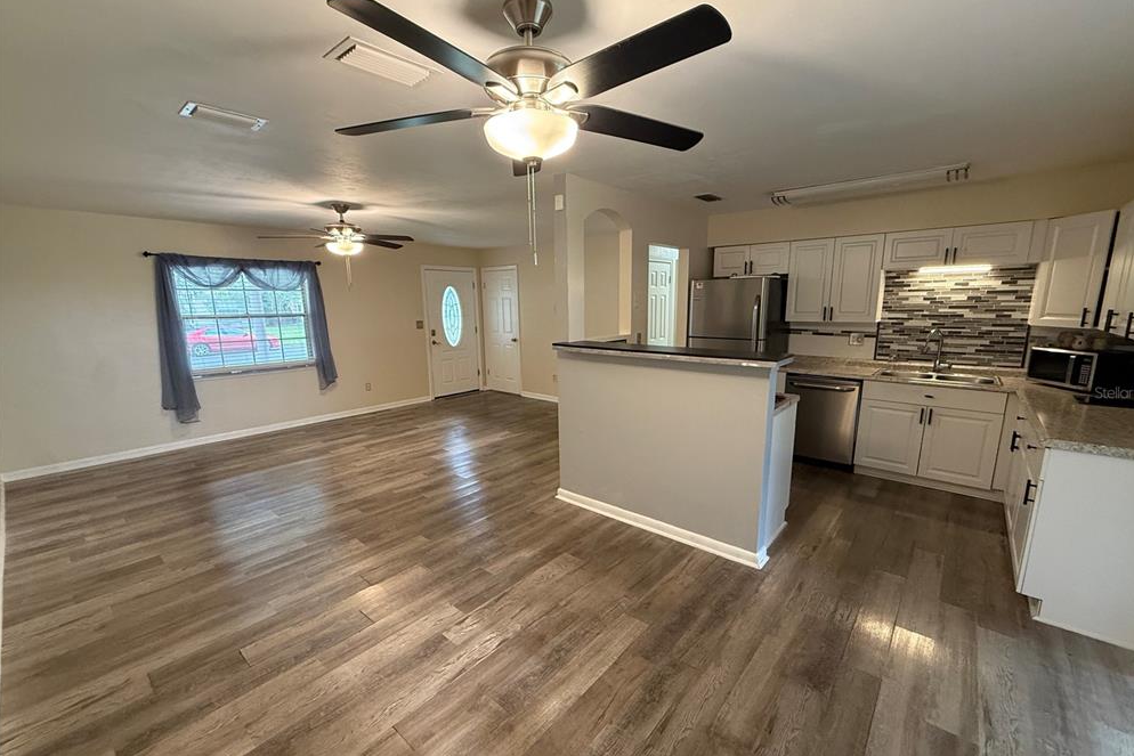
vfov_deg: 77.3
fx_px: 473
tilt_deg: -11.3
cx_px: 580
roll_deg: +0.6
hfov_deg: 100.4
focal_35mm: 15
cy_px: 392
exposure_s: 1/60
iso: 400
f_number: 2.2
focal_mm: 2.22
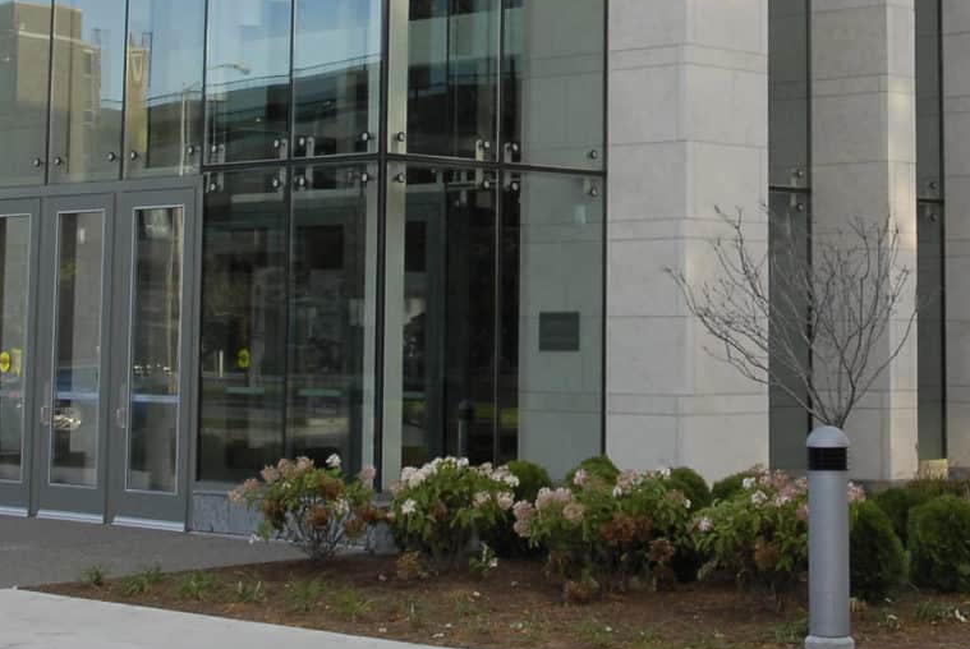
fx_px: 2401
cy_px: -35
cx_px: 694
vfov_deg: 15.1
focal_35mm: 89
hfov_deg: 22.7
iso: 400
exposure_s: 1/160
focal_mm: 22
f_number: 6.3
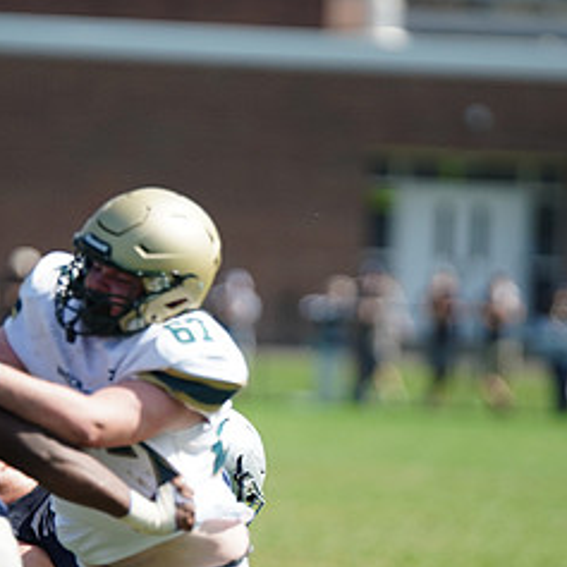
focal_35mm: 542
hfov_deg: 3.2
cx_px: 208
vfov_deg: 3.2
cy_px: 403
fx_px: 10044
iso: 400
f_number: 2.8
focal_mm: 261
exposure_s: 1/3200
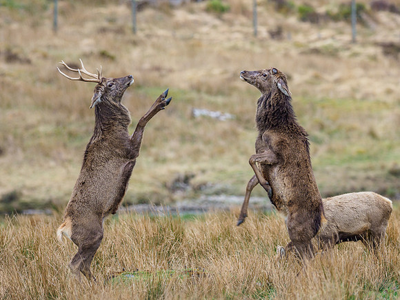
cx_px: 264
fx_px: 9158
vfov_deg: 1.9
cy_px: 121
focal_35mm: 793
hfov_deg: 2.5
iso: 200
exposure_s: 1/200
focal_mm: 300
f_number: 4
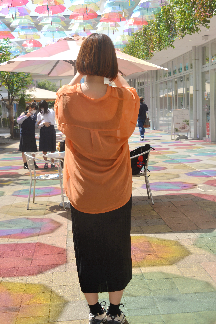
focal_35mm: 48
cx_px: 108
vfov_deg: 41.1
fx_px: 432
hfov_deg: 28.1
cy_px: 162
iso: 250
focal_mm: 48
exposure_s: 1/320
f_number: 8
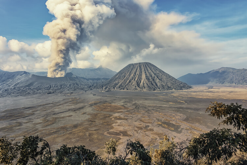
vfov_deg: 46.5
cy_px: 82
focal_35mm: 28
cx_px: 124
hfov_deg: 65.4
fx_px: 192
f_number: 7.1
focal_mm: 28
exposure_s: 1/200
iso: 64
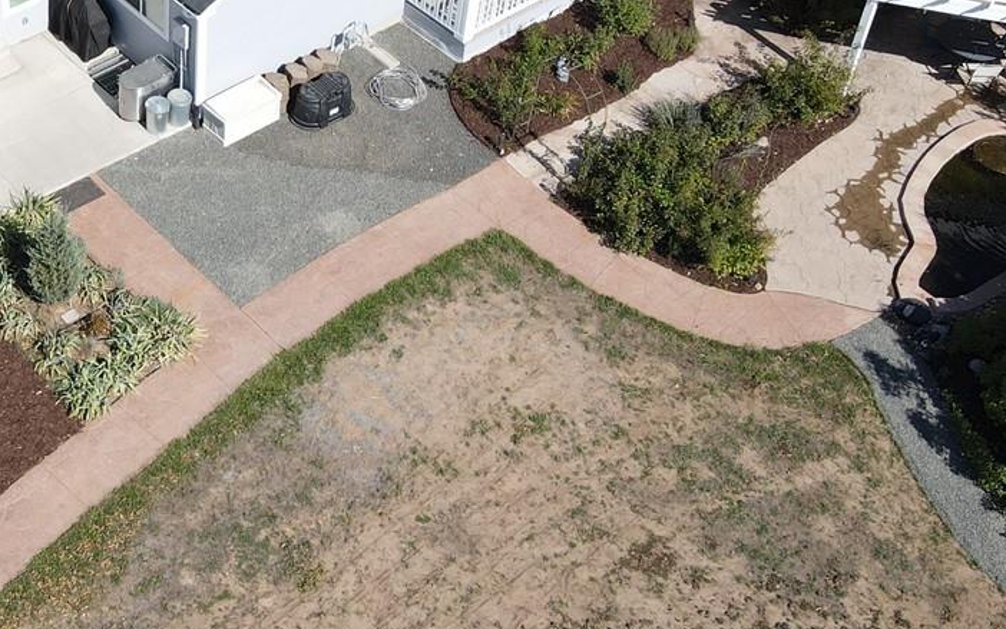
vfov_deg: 22.1
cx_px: 136
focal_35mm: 58
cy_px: 123
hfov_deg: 33.6
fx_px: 1590
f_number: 2.8
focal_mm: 4.5
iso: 100
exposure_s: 1/725
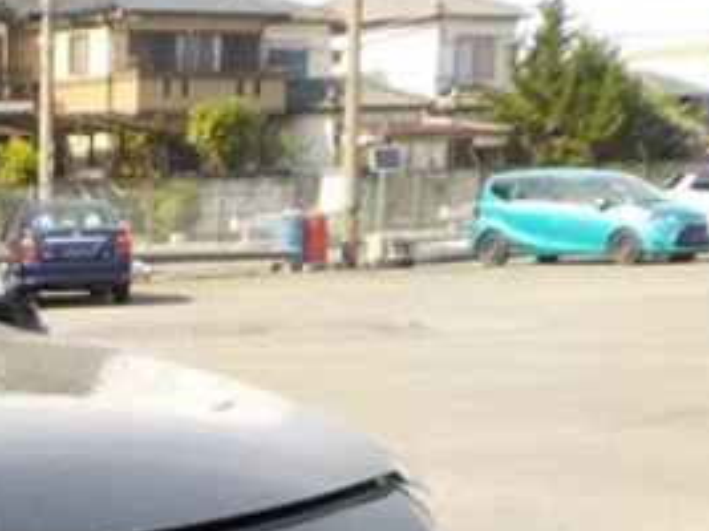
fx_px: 1843
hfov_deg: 19.9
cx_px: -228
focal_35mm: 90
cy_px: 720
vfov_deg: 15.5
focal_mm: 4.1
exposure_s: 1/500
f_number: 3.3
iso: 125
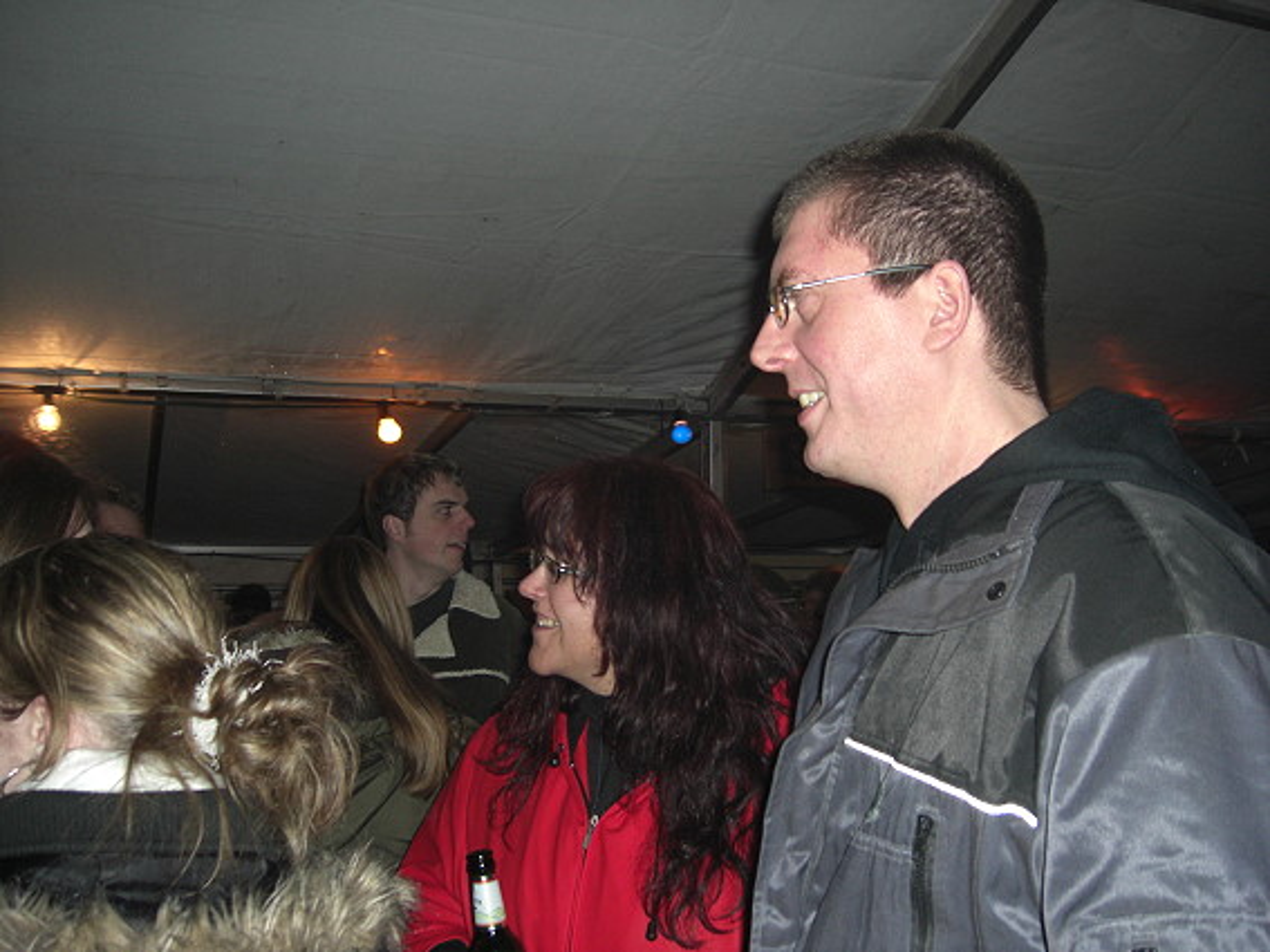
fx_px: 1394
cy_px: 476
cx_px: 635
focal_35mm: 38
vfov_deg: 37.7
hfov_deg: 49.0
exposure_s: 1/60
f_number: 2.8
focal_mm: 7.9
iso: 200
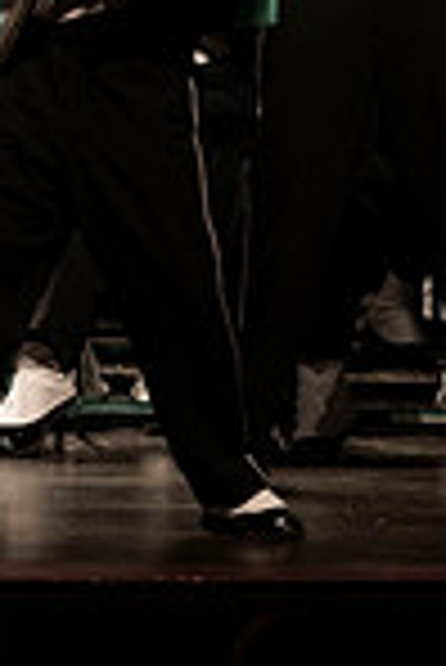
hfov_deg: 1.8
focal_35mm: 784
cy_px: -104
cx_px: -550
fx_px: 14534
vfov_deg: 2.6
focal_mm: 200
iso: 2500
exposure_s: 1/500
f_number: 2.8
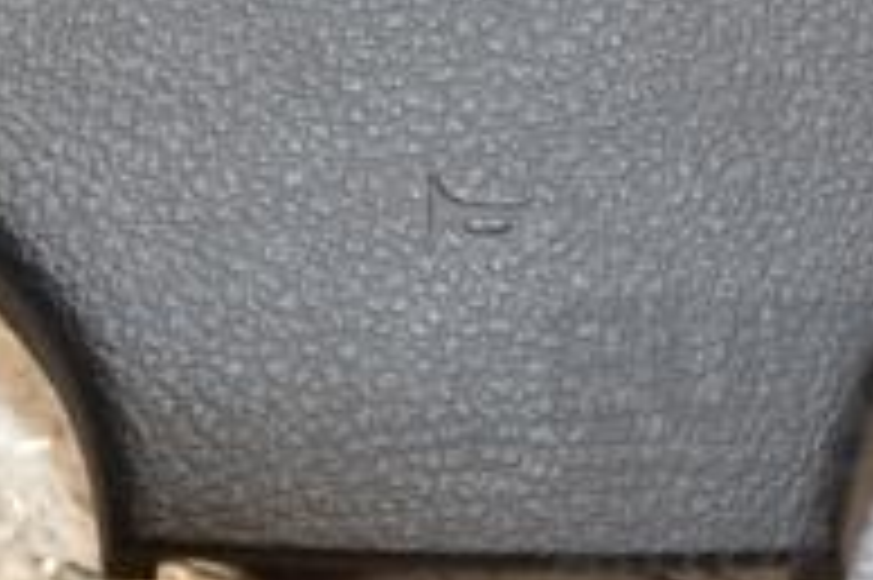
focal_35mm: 195
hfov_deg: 10.6
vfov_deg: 6.9
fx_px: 4725
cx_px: 464
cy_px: -234
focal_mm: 42
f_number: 4.8
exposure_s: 1/160
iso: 800
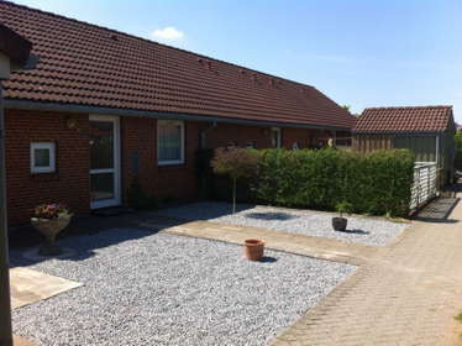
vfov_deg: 40.7
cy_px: 173
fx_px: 467
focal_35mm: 35
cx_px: 231
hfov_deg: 52.7
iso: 80
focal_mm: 3.85
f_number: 2.8
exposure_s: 1/1077
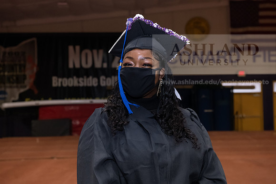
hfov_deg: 33.4
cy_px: 92
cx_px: 138
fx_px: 460
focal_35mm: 60
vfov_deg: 22.6
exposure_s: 1/160
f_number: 5.6
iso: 2500
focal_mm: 60
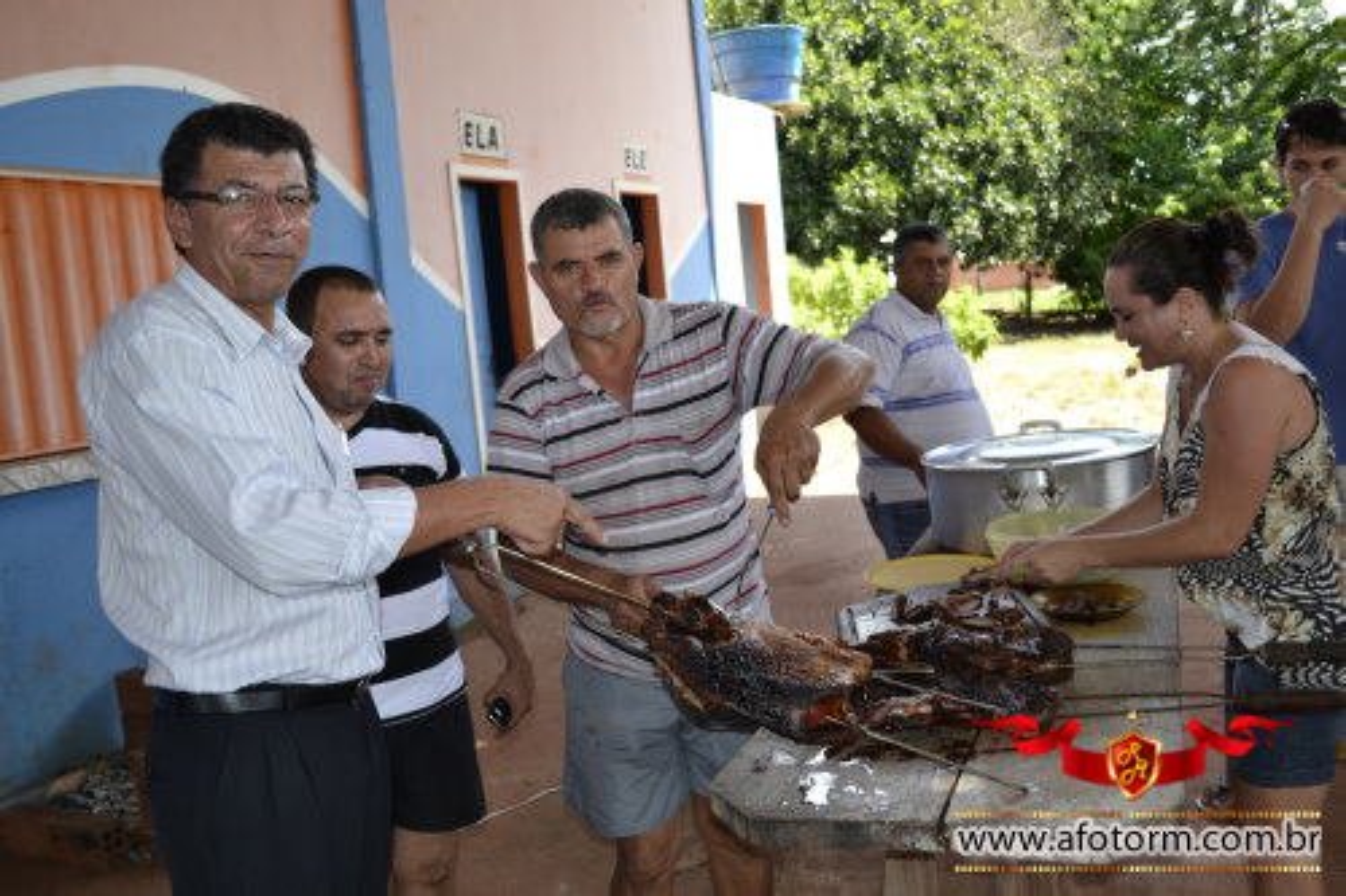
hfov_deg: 57.2
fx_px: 1233
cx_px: 673
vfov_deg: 39.9
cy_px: 448
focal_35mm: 33
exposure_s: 1/125
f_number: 4
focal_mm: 22
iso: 100
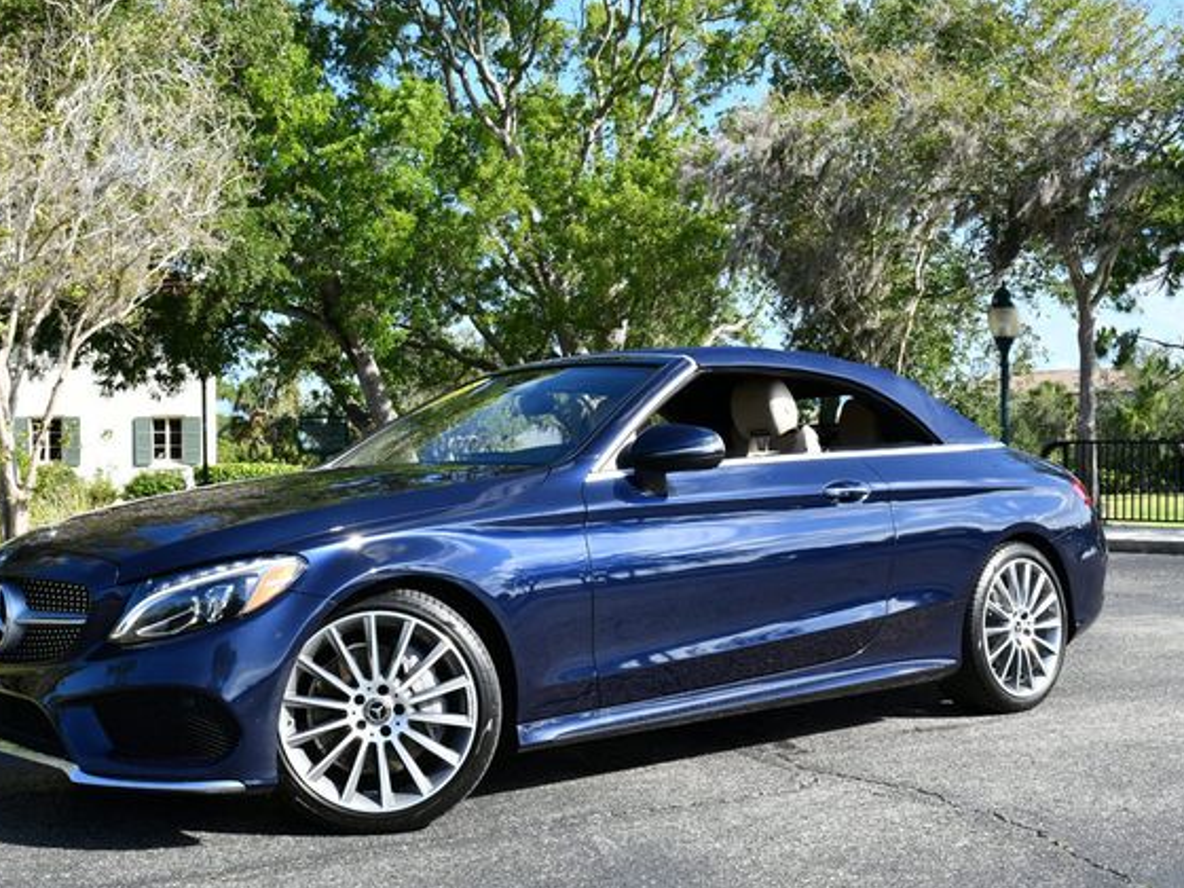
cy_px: 444
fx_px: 1505
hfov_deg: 42.8
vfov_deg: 32.9
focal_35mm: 44
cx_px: 510
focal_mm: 20
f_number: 8
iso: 180
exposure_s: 1/250
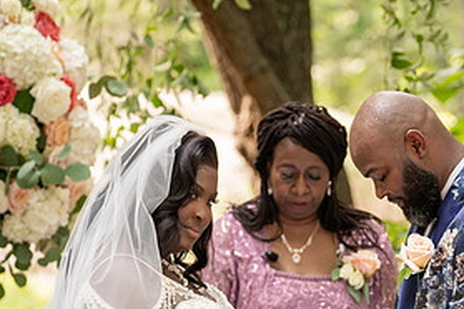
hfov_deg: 7.3
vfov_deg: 4.9
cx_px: 345
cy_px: 289
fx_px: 3621
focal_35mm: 281
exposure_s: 1/200
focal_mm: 130
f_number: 4
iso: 640
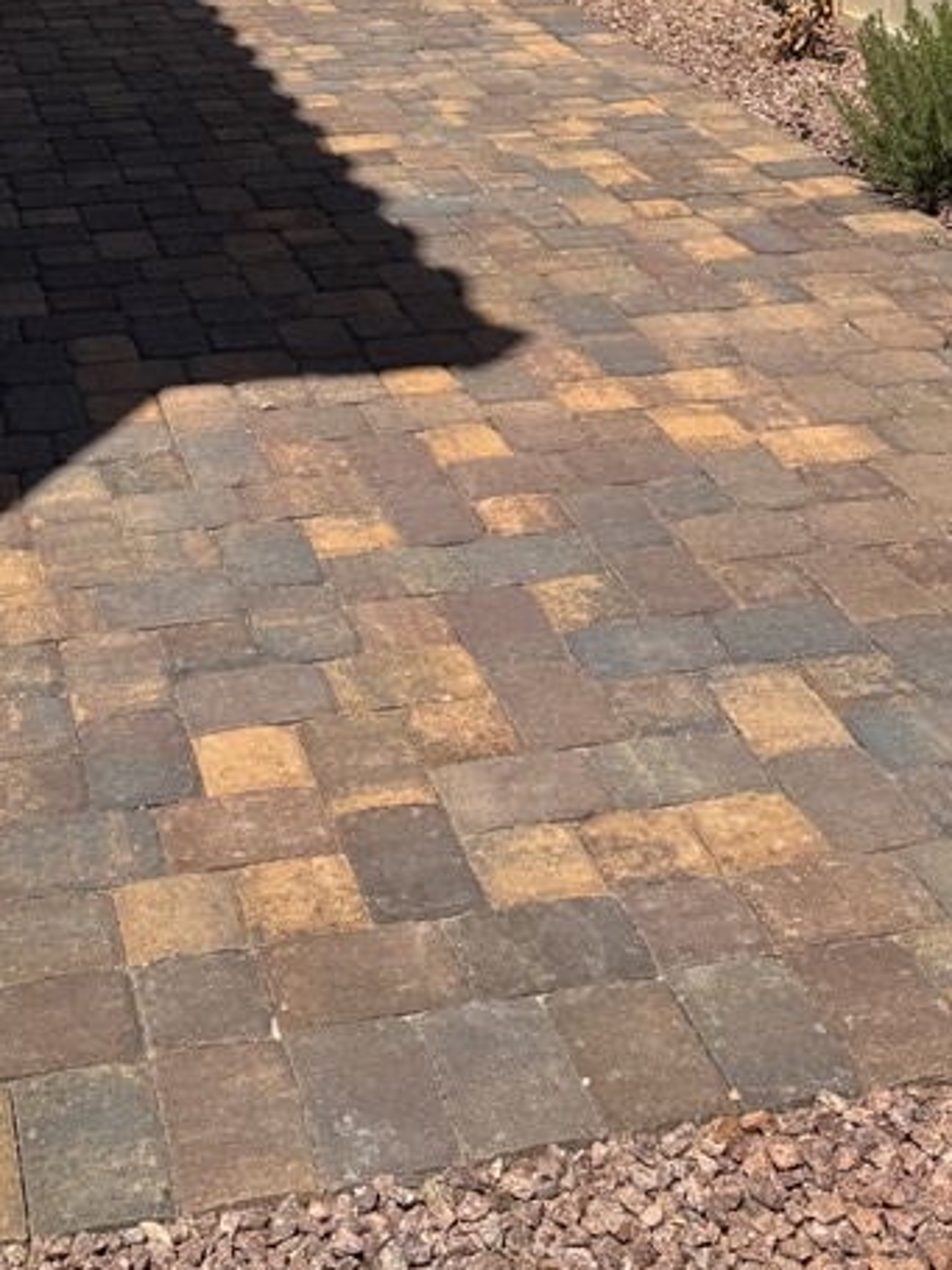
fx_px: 1981
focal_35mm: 54
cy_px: 207
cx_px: 290
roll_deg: +0.9
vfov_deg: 34.2
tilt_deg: -19.9
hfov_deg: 26.8
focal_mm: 6.76
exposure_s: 1/6410
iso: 80
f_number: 1.78
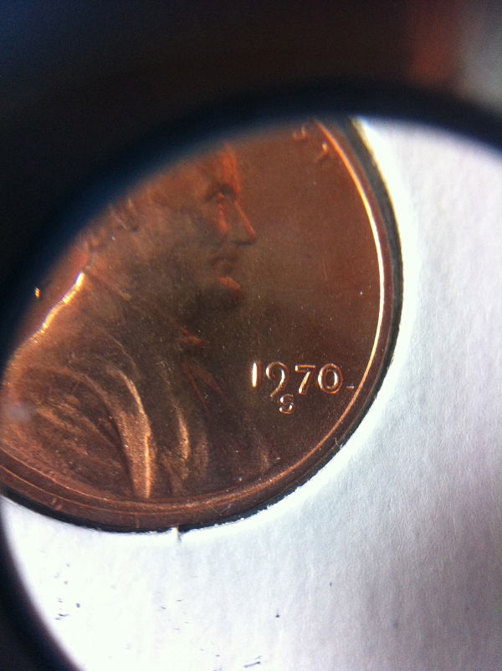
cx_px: 251
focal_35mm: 35
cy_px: 336
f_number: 2.8
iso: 250
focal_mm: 3.85
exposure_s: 1/15
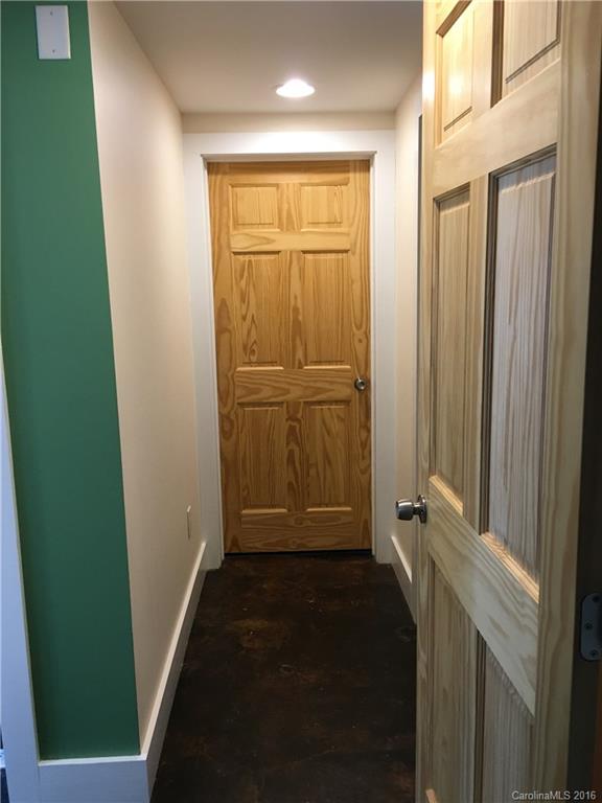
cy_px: 402
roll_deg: +1.4
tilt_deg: -8.9
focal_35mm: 29
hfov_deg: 48.2
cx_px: 301
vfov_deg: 61.7
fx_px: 672
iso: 100
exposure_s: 1/30
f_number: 2.2
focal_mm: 4.15
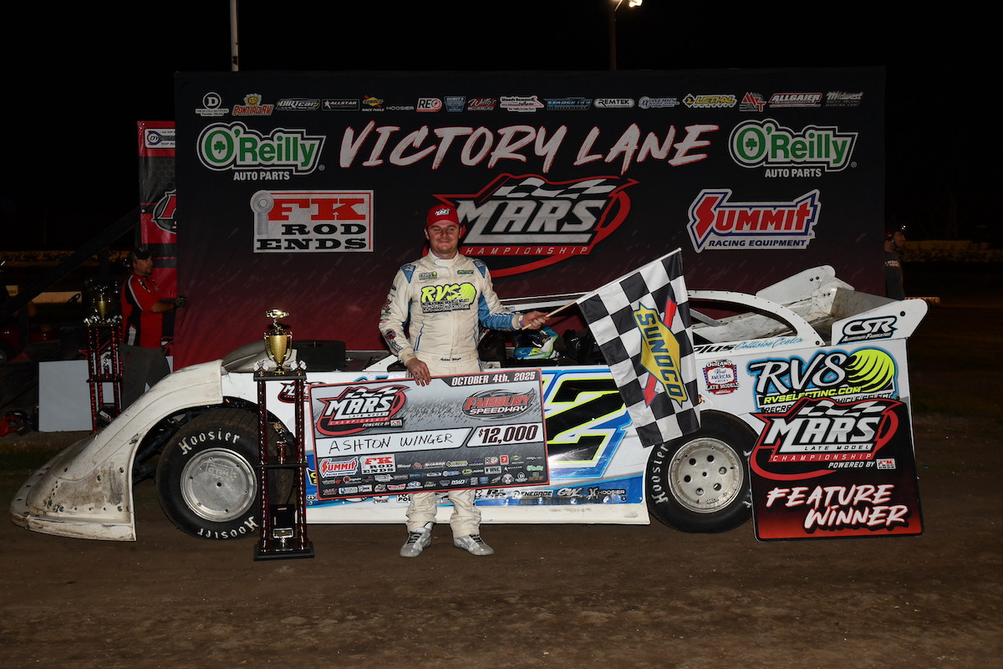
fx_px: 1198
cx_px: 502
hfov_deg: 45.4
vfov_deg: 31.2
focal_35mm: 43
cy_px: 334
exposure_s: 1/60
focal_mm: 29
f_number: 6.3
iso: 500
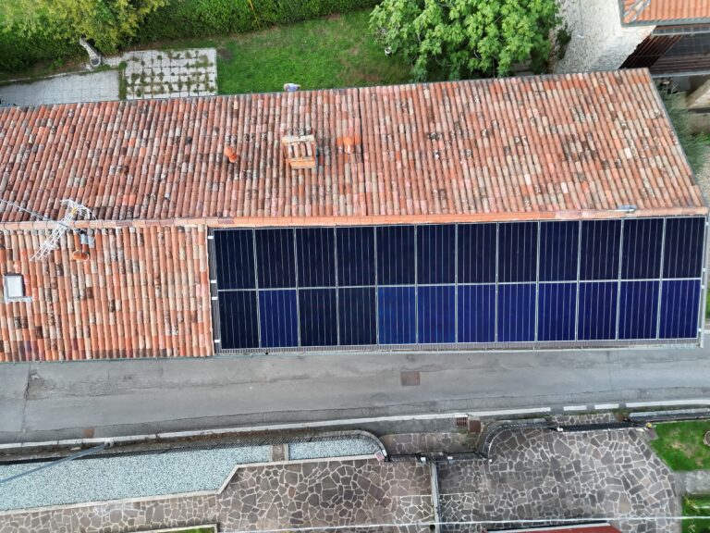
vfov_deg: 56.8
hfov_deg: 71.6
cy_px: 266
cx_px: 355
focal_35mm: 24
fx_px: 492
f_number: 1.7
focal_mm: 6.72
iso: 140
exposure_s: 1/640
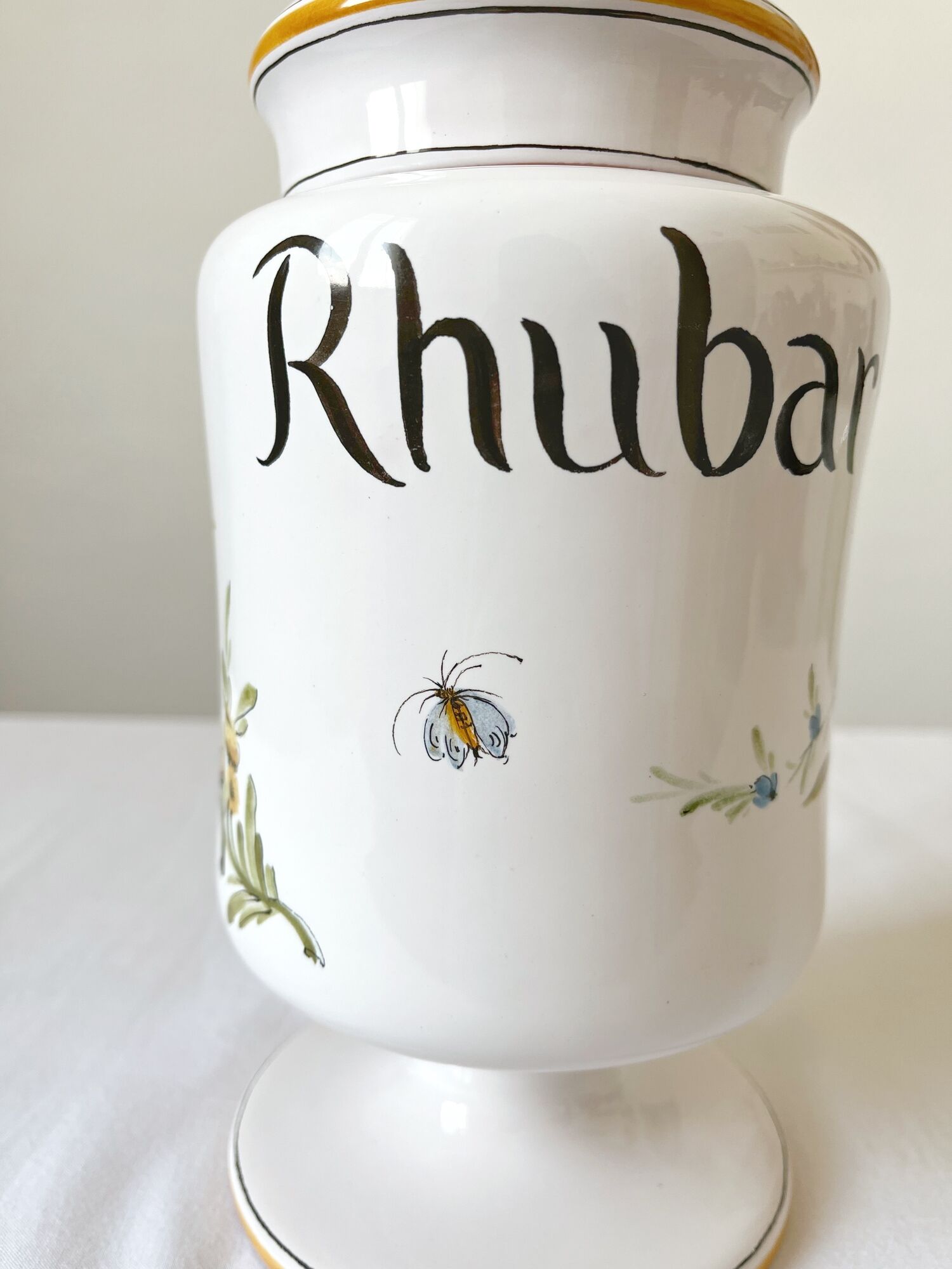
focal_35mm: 26
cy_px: 634
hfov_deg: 53.1
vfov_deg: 67.3
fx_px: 953
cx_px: 476
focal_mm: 5.1
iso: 50
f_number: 1.6
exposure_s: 1/122
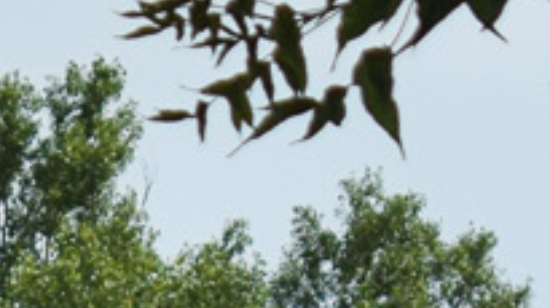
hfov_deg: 4.1
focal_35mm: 506
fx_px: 7376
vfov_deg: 2.4
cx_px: -1033
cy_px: 739
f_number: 6.3
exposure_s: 1/1000
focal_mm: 55
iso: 200
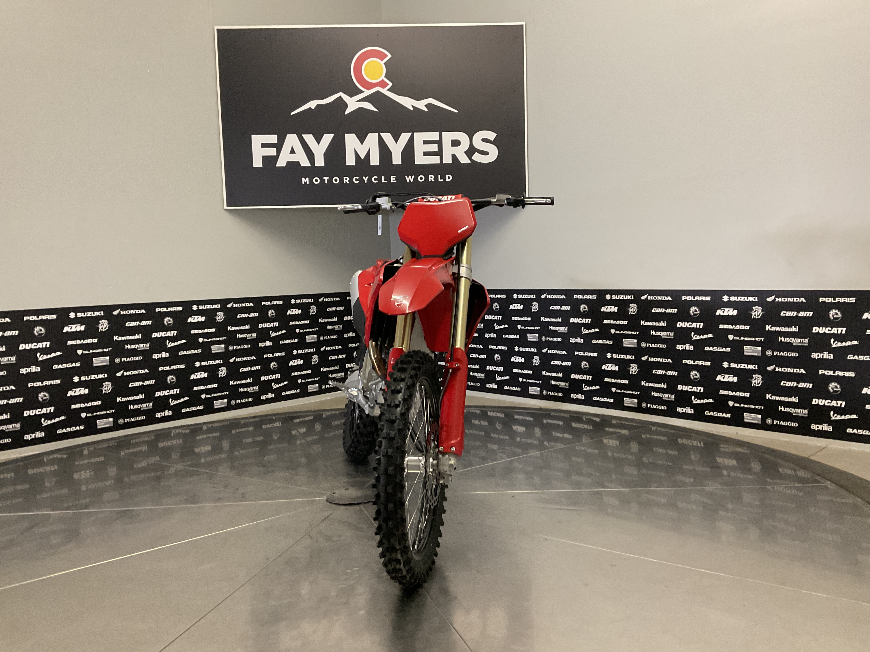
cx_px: 449
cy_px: 317
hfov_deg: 60.0
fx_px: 754
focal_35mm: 30
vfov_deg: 46.8
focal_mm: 3
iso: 200
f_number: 1.8
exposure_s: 1/60
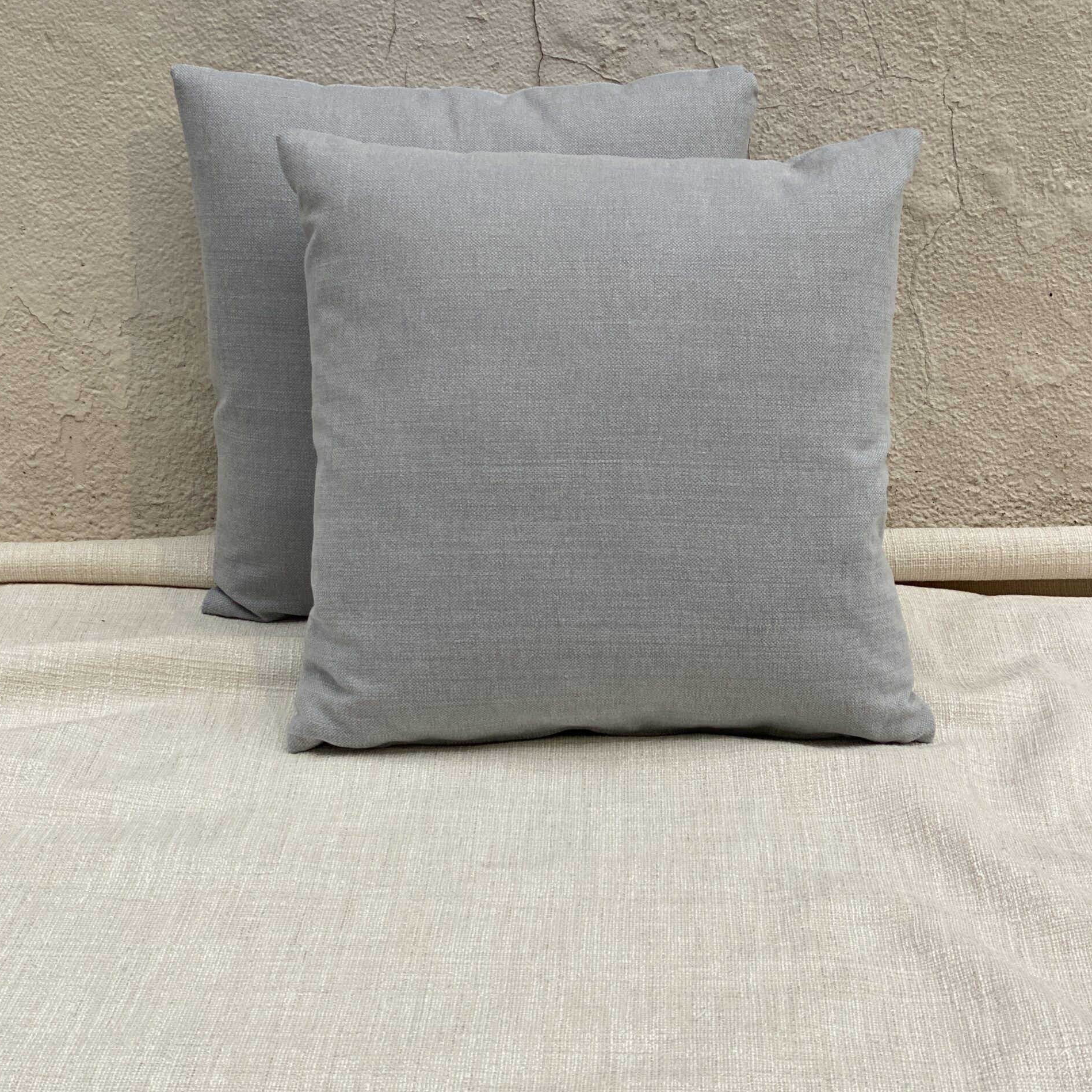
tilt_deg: -16.5
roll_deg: -0.2
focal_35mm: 62
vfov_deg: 27.7
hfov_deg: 27.7
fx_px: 2213
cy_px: 448
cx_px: 545
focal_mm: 6
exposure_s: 1/122
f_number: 2
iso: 80
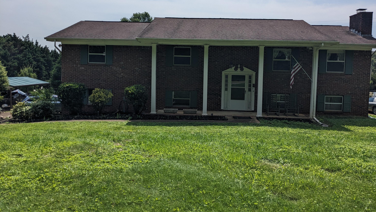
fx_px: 299
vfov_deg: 38.7
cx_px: 191
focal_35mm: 30
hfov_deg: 64.3
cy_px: 81
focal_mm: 4.38
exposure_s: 1/5882
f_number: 1.73
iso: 56
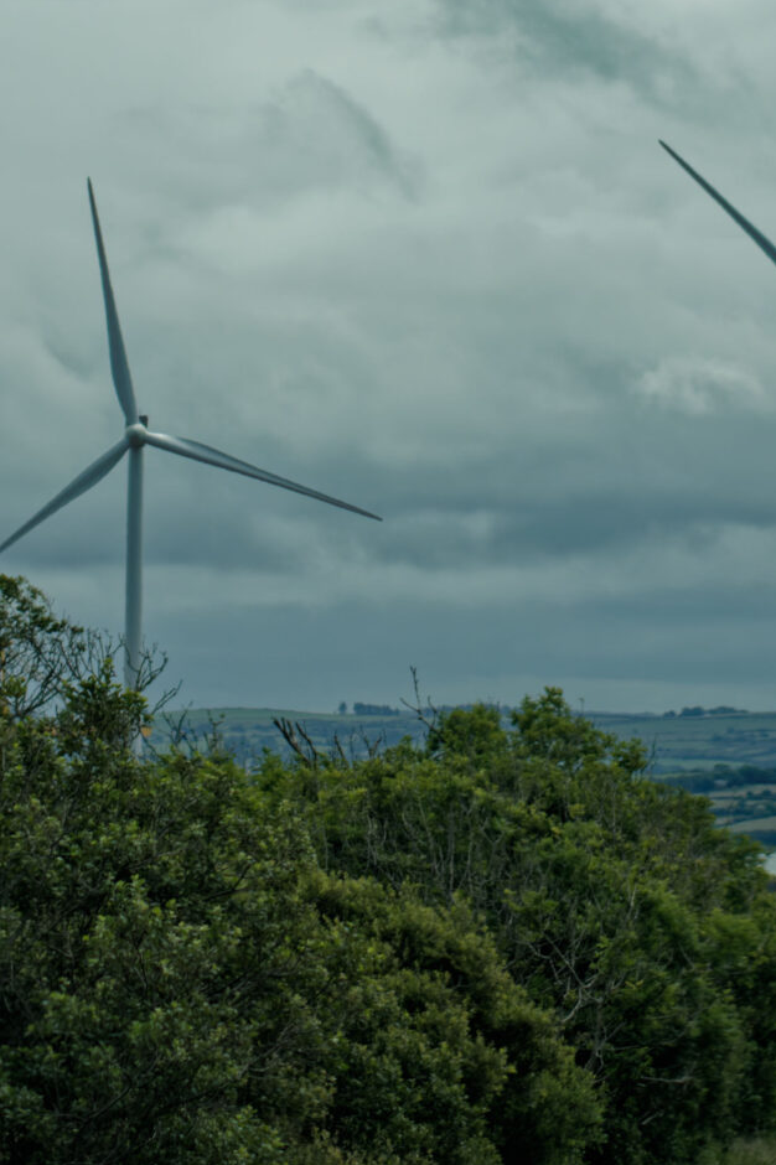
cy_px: -42
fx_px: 9253
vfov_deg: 7.2
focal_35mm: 286
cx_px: 839
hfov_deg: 4.8
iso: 280
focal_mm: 70
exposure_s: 1/1000
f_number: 8
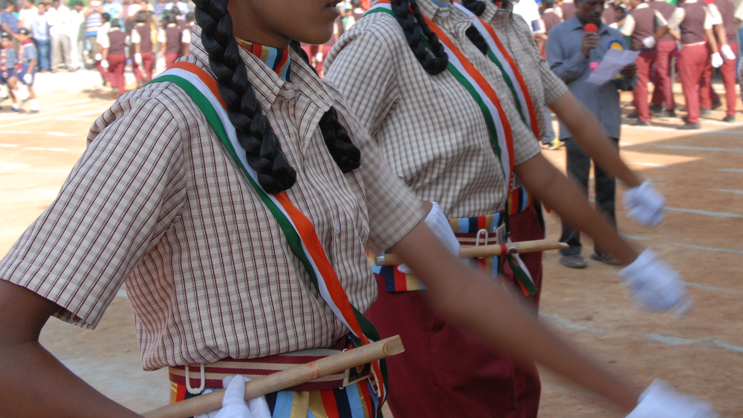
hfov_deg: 29.7
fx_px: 1399
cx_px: 436
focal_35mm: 71
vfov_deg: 16.8
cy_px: 62
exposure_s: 1/125
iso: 250
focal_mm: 30
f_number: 8
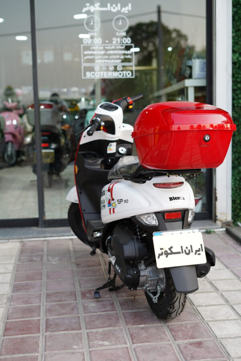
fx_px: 502
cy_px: 180
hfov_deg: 27.0
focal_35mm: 50
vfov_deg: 39.6
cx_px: 120
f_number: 2.8
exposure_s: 1/100
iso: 100
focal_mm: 50
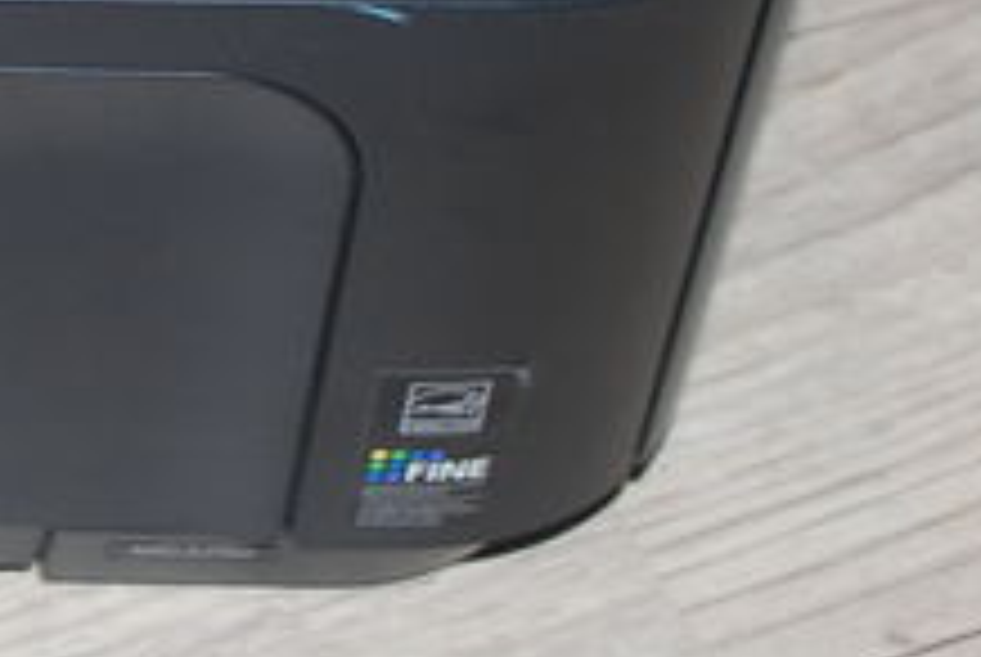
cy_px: -371
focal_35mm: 193
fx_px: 5266
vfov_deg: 7.0
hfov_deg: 10.2
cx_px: -670
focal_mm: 28
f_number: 4.5
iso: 200
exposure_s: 1/60
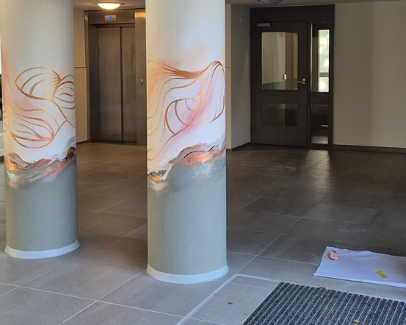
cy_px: 92
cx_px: 197
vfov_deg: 28.8
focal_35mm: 52
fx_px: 625
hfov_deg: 36.0
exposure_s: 1/62
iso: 50
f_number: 1.8
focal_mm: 5.4
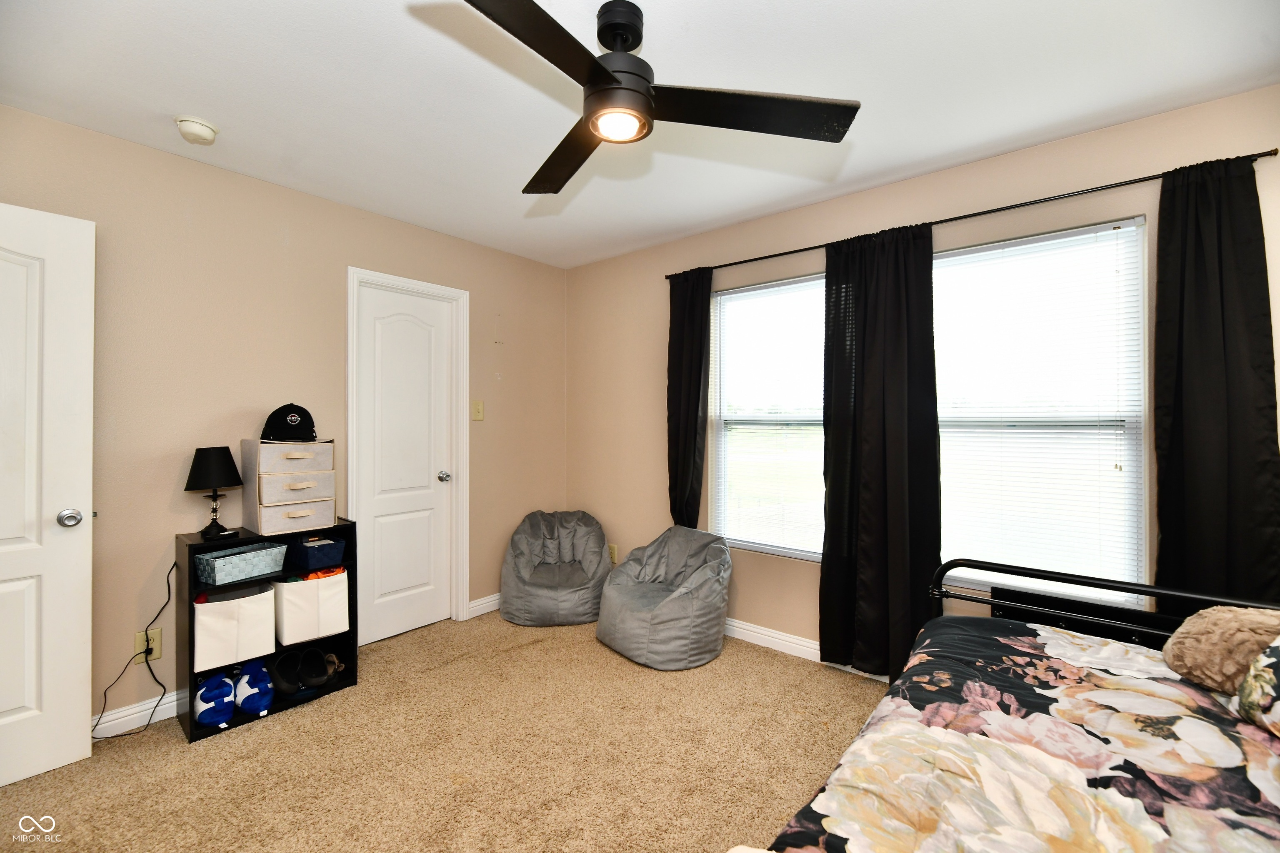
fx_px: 498
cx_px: 640
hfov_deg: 104.3
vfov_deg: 81.2
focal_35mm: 14
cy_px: 426
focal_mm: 14
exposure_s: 1/80
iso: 640
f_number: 6.3
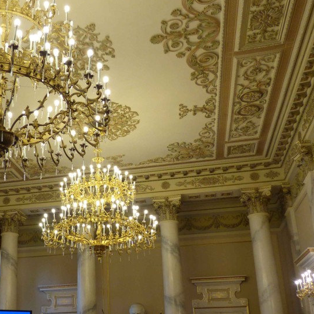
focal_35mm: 42
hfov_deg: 39.2
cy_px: 209
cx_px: 86
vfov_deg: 39.6
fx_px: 431
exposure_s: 1/60
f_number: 2.8
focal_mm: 4.5
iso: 160
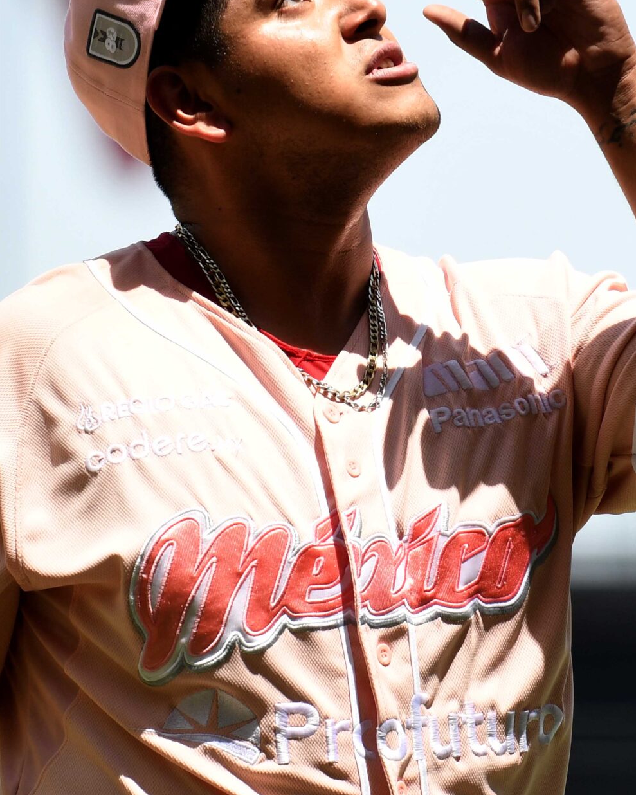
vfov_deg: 3.3
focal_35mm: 583
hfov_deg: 2.7
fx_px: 13716
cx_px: 277
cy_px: 306
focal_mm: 200
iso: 250
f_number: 2.8
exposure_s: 1/2500
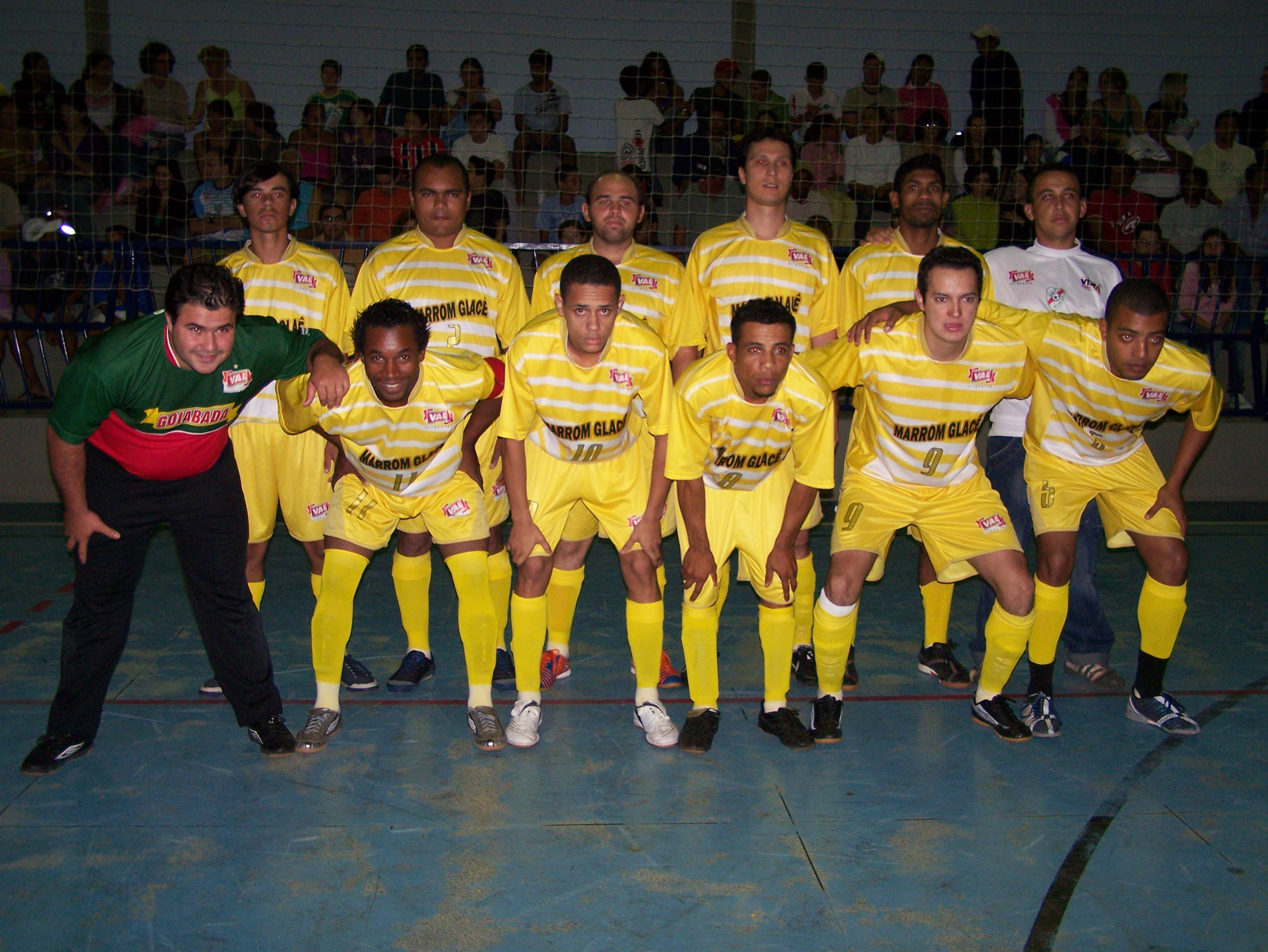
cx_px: 634
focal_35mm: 38
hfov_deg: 48.9
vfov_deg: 37.8
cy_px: 476
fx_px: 1393
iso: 160
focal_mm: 6.3
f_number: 2.8
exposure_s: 1/60
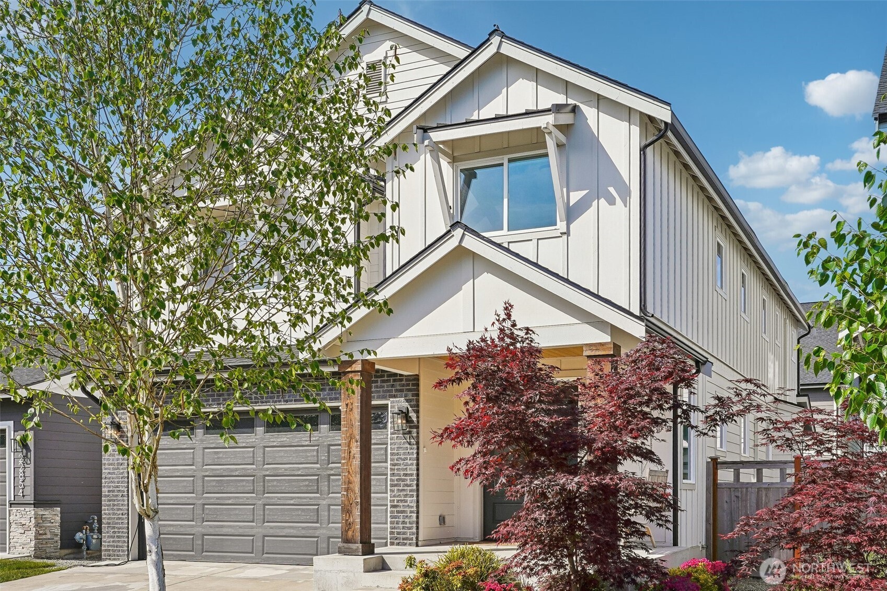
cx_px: 444
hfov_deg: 49.6
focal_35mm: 39
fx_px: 961
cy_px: 296
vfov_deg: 34.2
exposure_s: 1/250
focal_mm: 26
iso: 100
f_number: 8
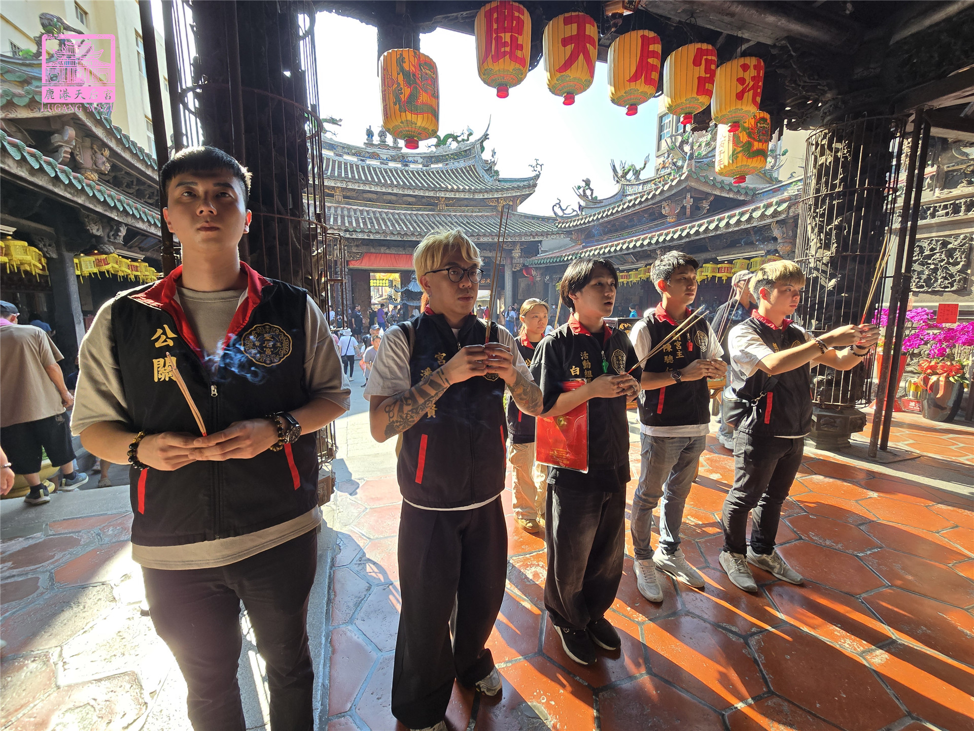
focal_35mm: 13
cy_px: 366
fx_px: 366
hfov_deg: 106.2
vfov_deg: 89.9
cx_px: 487
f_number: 2.2
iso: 50
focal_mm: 2.2
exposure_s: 1/184
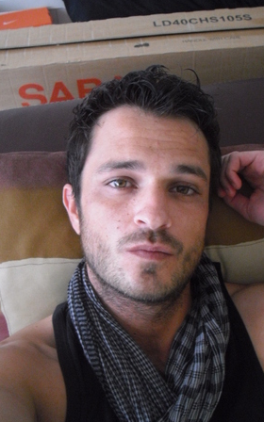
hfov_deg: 28.6
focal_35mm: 45
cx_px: 144
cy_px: 207
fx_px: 518
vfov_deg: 44.4
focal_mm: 6.2
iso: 400
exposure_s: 1/80
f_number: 2.8
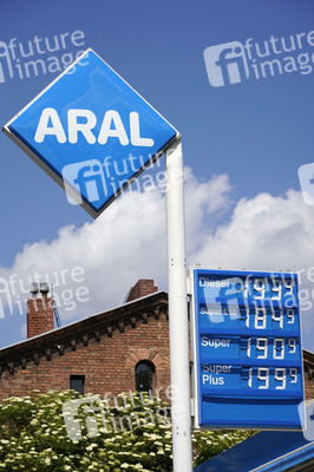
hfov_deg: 12.1
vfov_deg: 18.1
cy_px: 236
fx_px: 1481
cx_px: 157
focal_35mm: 113
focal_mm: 113
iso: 320
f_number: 8
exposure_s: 1/1600
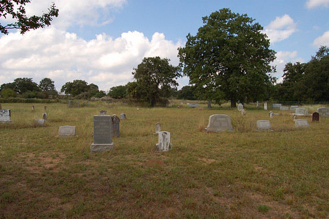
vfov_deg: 47.9
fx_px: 247
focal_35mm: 27
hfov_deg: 67.4
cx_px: 164
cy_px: 110
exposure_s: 1/320
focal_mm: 18
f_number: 16
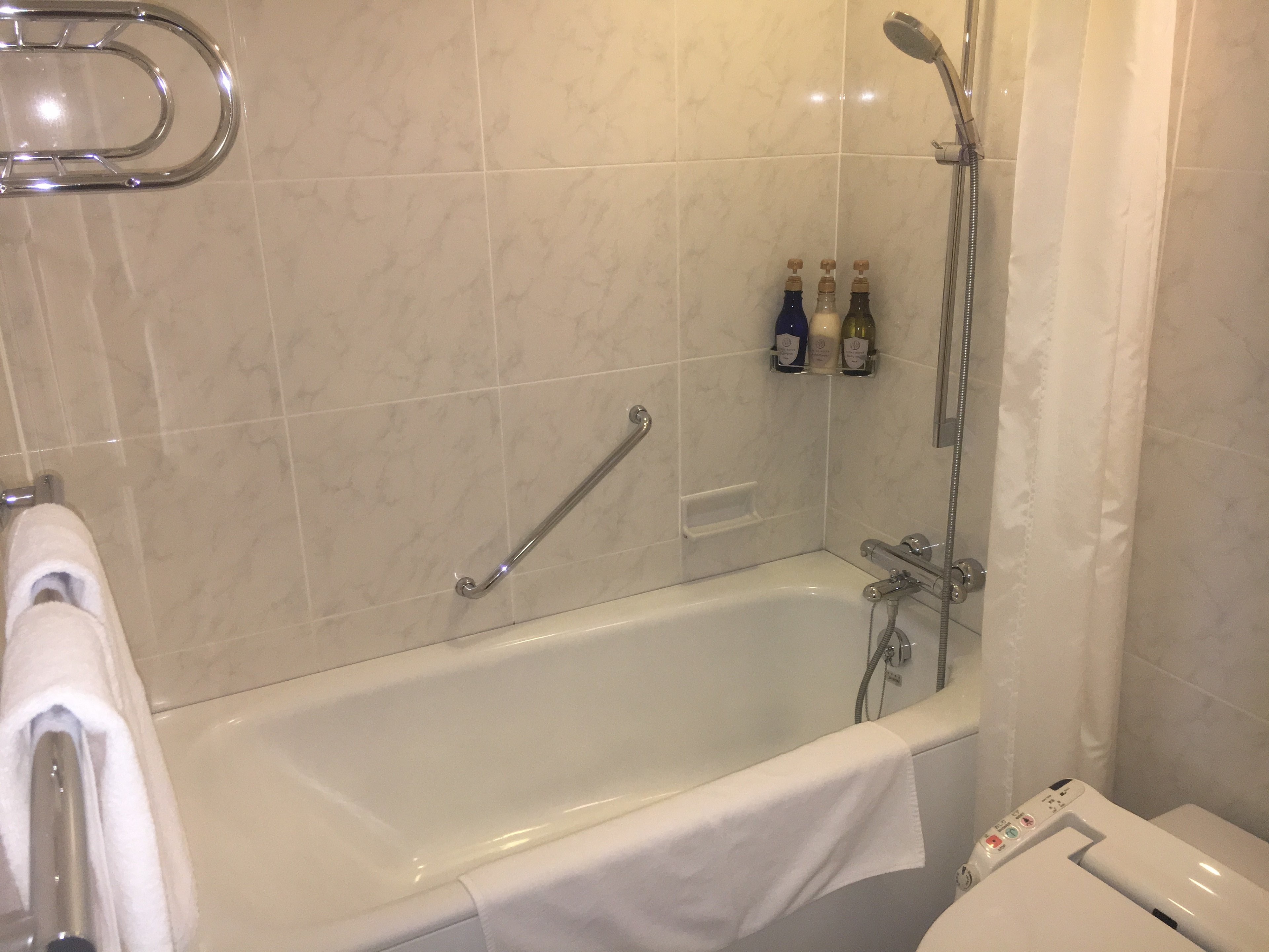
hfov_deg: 61.7
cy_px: 476
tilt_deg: -18.6
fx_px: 1063
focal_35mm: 29
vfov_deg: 48.2
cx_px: 634
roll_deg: +1.8
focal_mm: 4.15
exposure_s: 1/33
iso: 80
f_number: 2.2
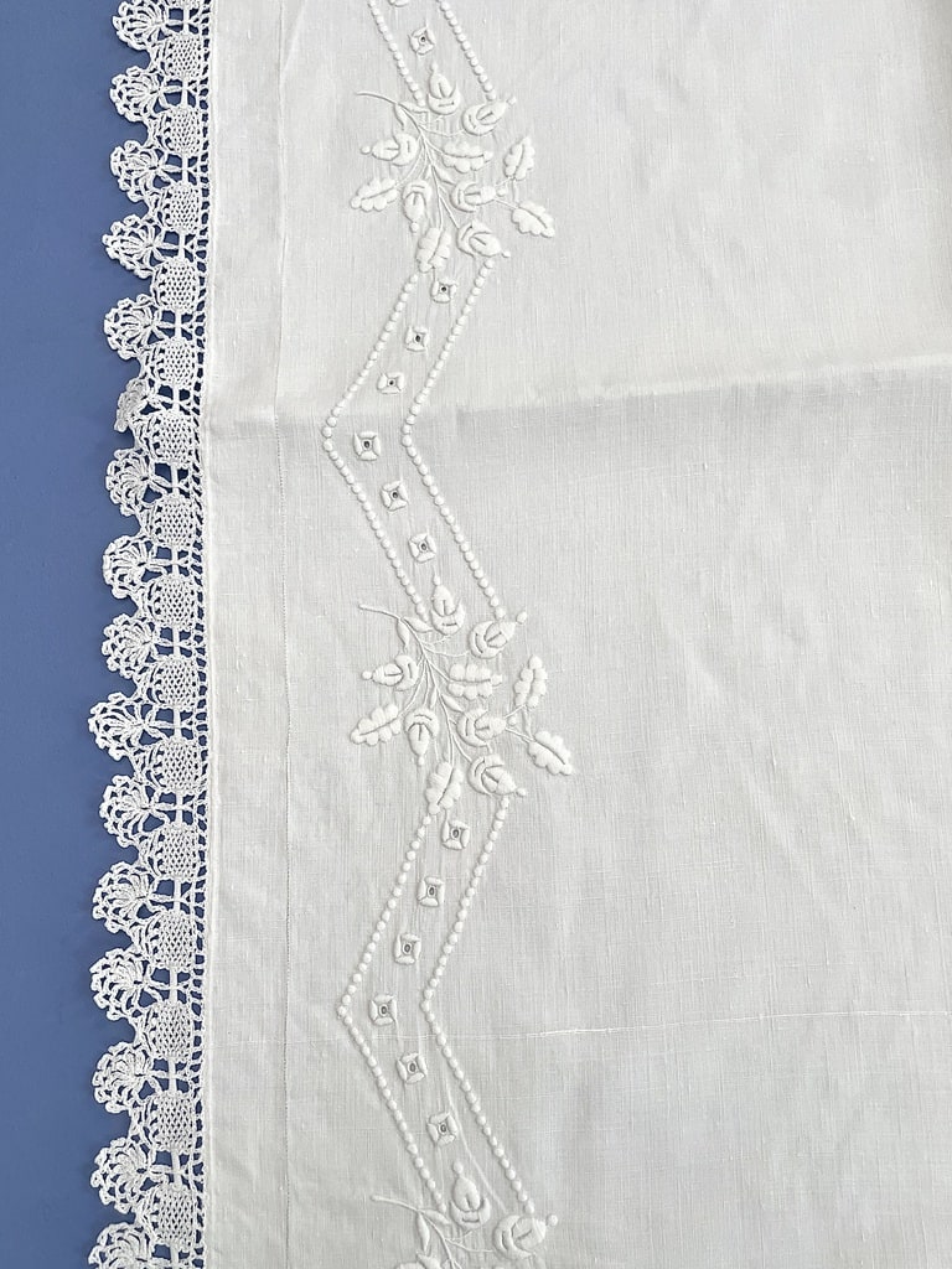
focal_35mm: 26
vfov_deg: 67.3
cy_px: 634
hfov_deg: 53.1
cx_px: 476
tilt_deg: -80.6
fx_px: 953
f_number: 1.6
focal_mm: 4.2
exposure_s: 1/121
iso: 125
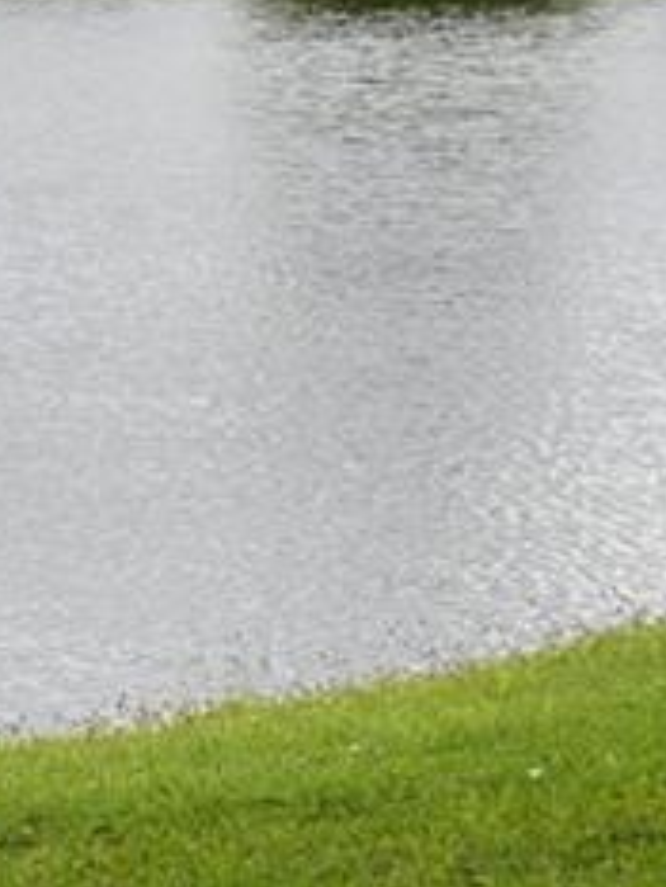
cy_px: -61
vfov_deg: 7.4
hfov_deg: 5.5
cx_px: -480
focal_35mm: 267
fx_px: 6851
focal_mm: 27
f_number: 4
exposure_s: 1/100
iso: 100
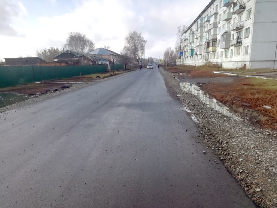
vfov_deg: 53.1
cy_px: 104
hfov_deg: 67.3
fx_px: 208
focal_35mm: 26
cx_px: 138
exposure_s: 1/691
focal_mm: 3.21
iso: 50
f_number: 2.2
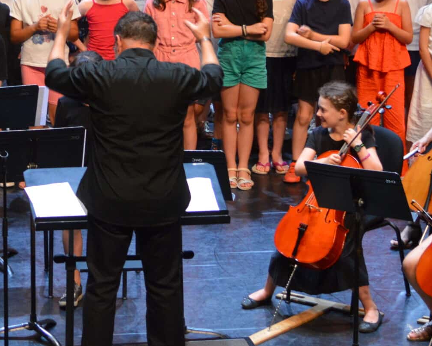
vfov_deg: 6.2
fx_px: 3209
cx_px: 61
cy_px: 129
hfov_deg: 7.7
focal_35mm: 251
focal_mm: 70
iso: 1250
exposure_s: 1/60
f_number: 4.5
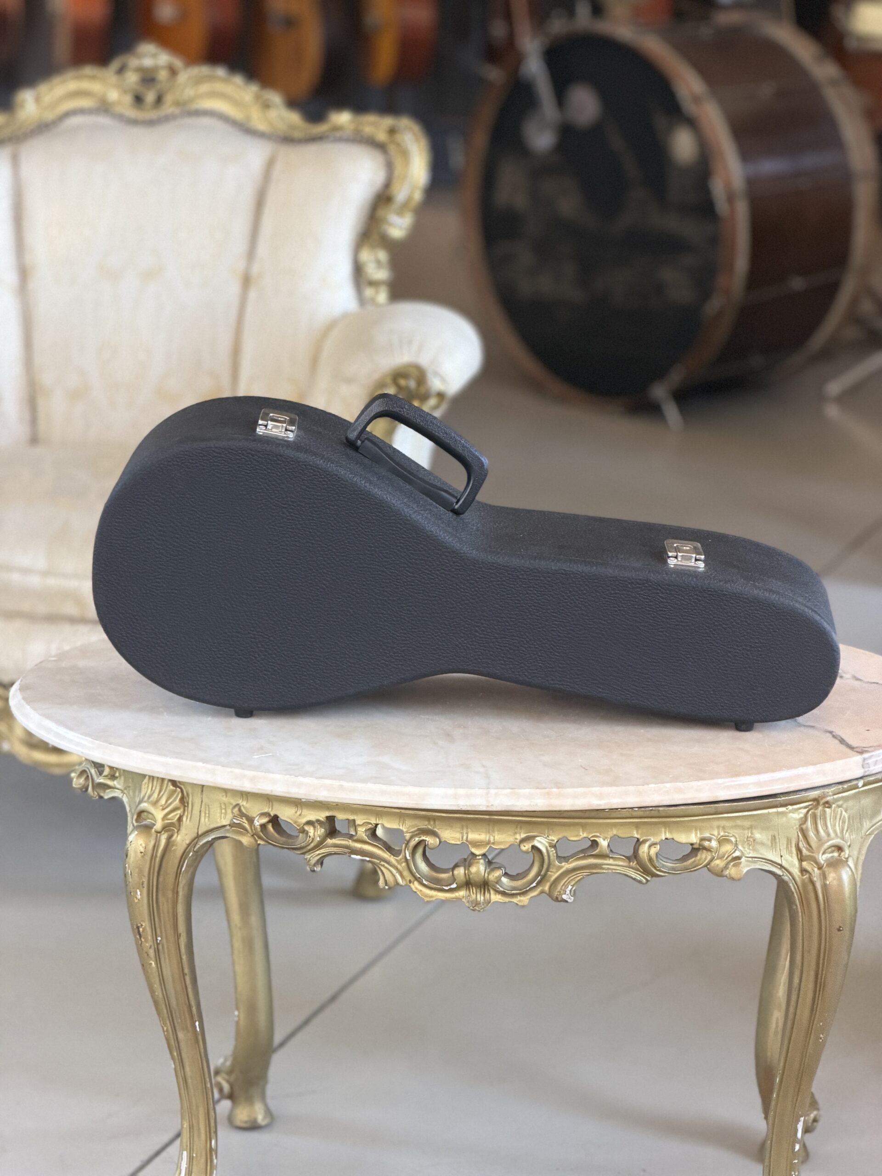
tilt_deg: -16.3
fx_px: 3397
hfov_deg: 14.8
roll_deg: -1.1
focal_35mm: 100
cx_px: 441
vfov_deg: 19.6
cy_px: 588
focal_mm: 16.89
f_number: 2.8
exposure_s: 1/121
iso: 320
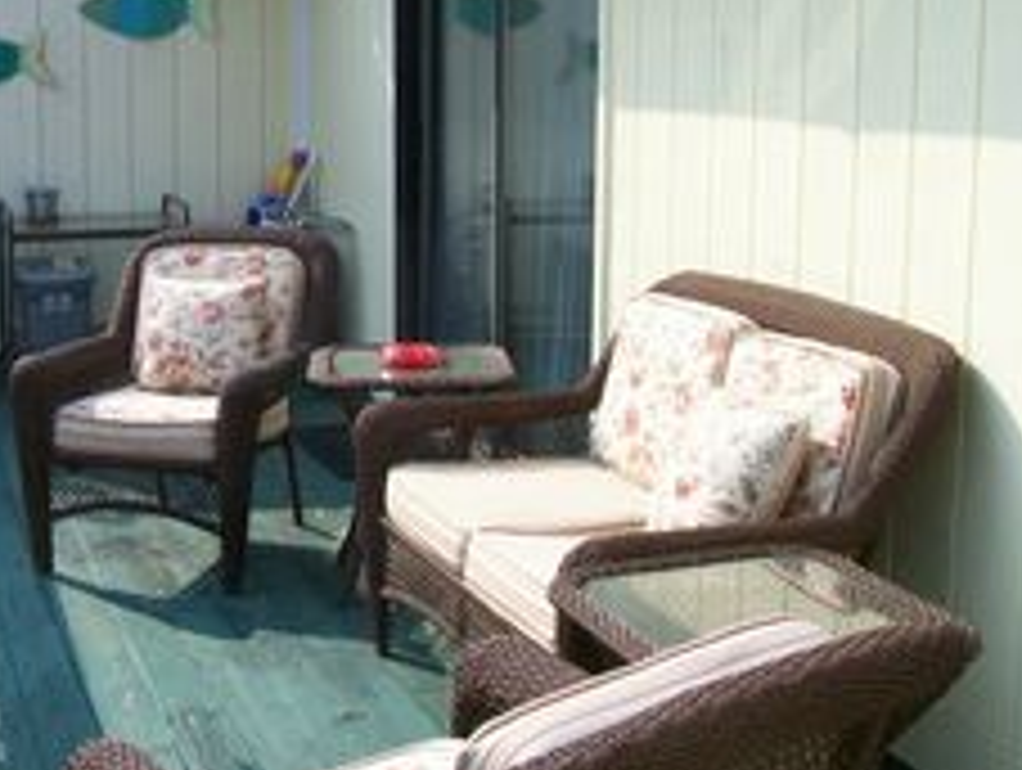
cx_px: 302
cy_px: 239
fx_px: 1626
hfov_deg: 34.4
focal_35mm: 55
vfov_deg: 26.4
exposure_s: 1/273
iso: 80
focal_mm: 5.6
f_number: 5.1
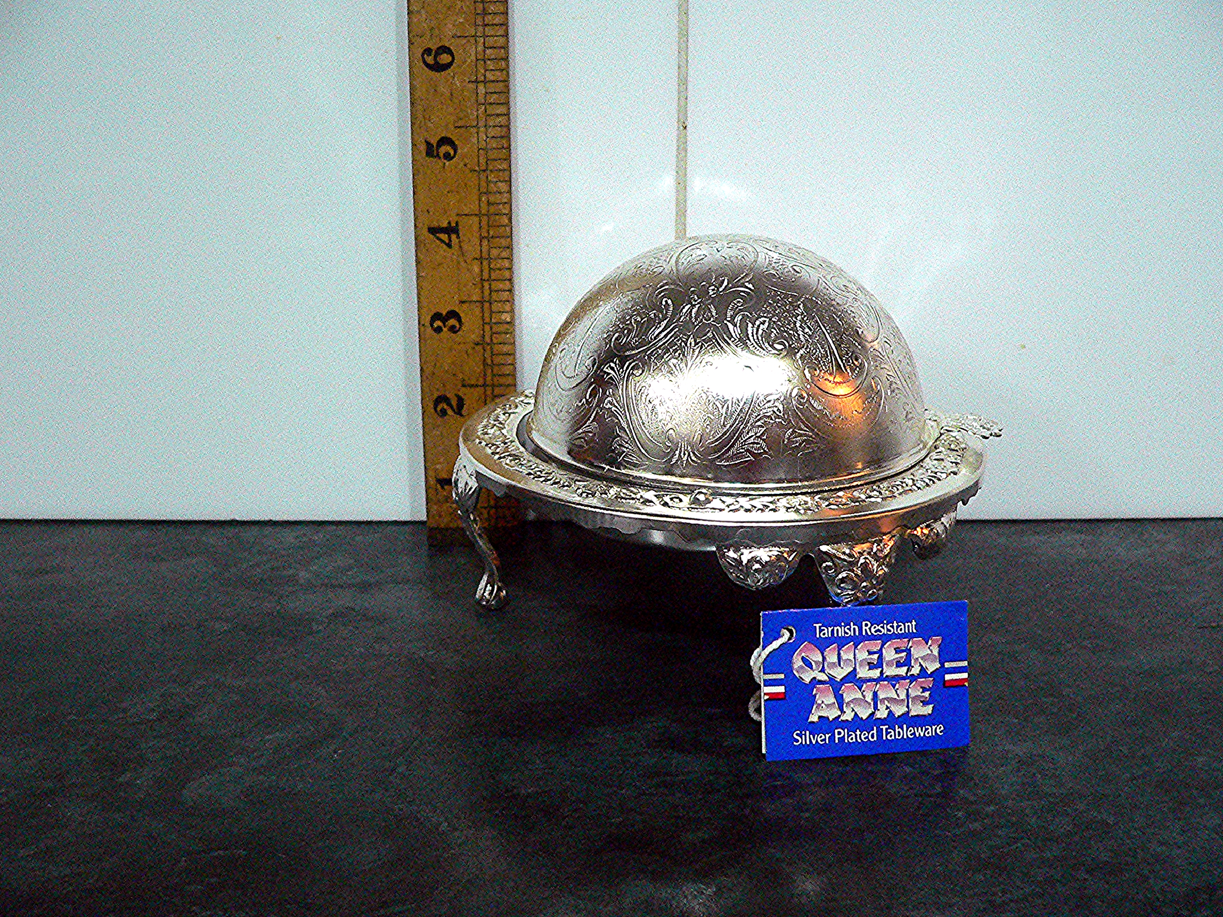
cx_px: 612
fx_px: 1272
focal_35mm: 36
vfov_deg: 39.7
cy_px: 458
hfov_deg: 51.4
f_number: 2.8
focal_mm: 6
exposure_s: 1/40
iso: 400
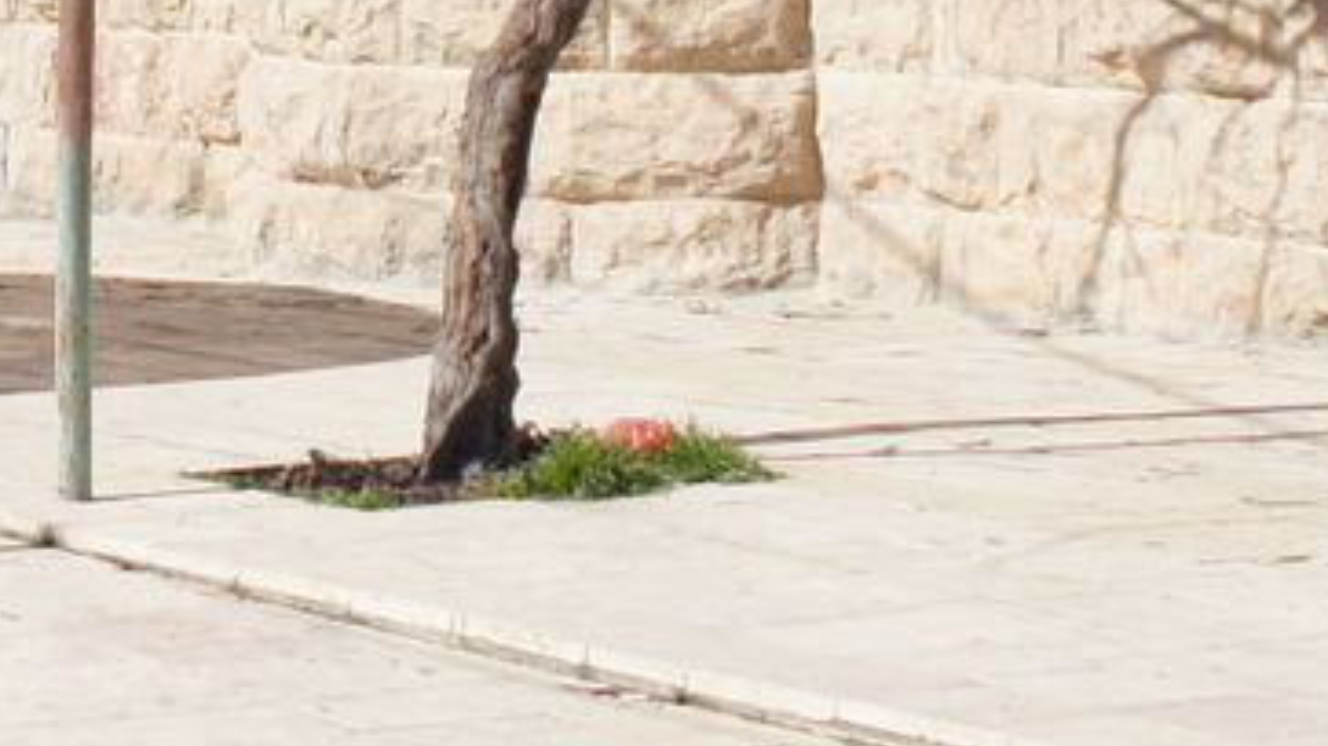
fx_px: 5844
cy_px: -311
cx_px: 263
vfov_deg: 7.2
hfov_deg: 12.9
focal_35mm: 166
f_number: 8
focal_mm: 20
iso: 200
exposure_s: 1/640
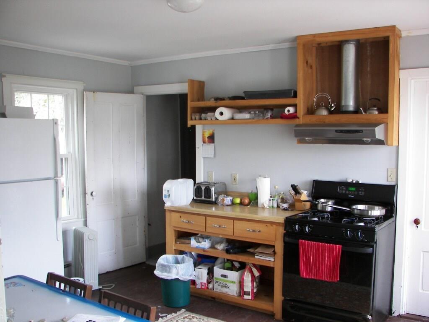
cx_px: 214
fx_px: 446
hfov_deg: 51.4
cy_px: 161
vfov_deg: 39.7
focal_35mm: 36
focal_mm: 6
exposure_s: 1/30
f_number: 2.8
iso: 80
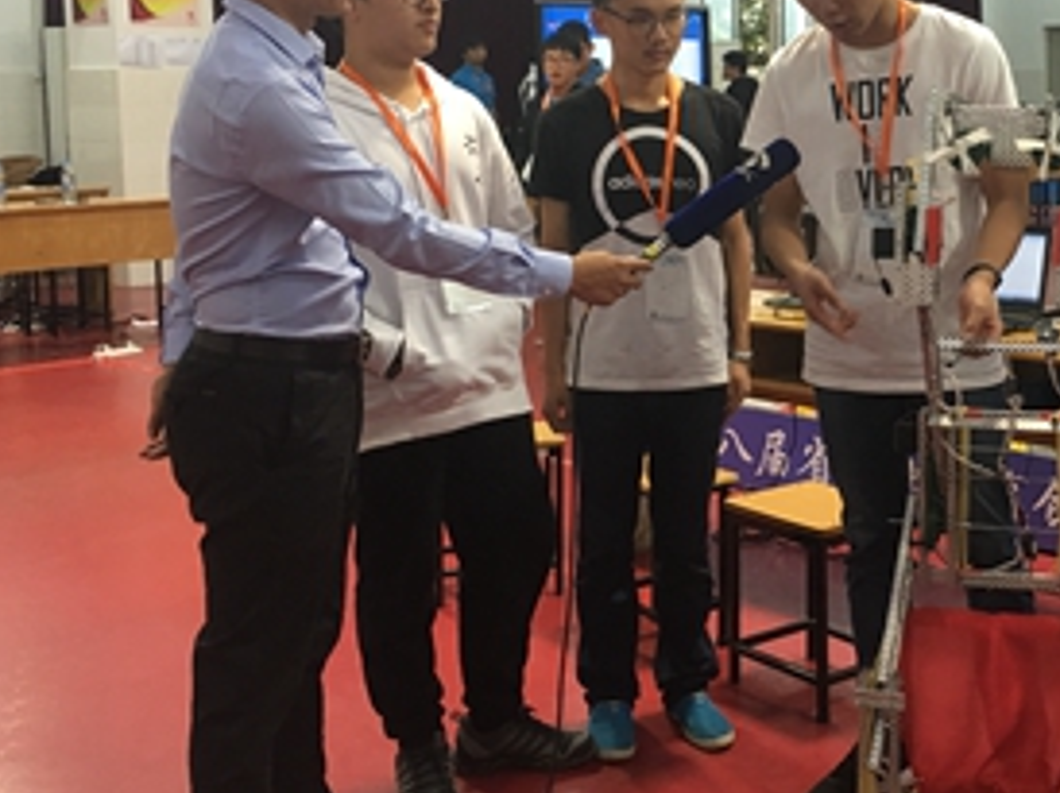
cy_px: 257
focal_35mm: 53
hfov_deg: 34.7
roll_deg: -0.1
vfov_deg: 27.3
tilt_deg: -4.5
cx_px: 890
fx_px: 1622
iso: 50
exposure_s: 1/17
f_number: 2.2
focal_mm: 4.15
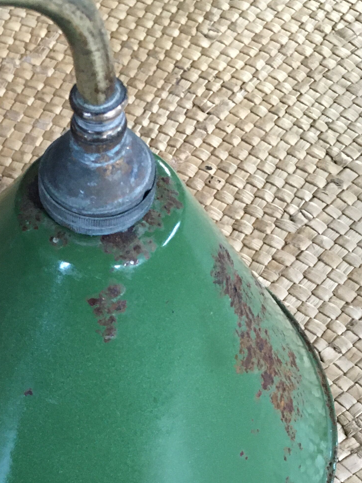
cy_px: 420
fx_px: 837
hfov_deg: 23.5
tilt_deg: -61.7
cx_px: 11
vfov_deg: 30.9
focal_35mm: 60
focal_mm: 4.15
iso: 200
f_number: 2.2
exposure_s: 1/17
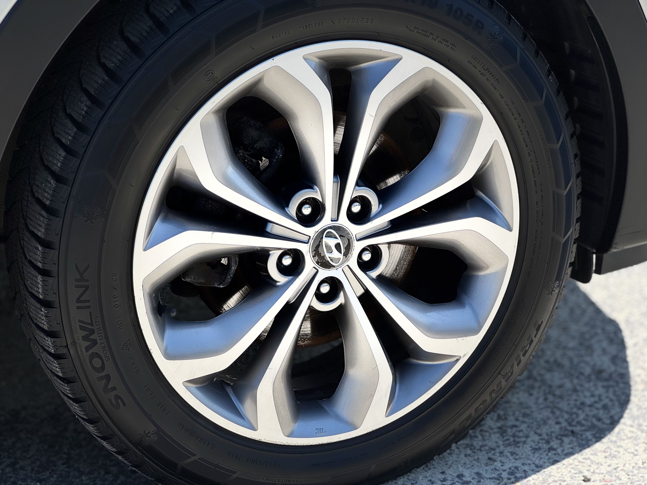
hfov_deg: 25.3
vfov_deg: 19.1
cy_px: 242
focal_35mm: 77
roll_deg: +0.4
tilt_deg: -17.9
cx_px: 324
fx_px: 1439
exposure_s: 1/763
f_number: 2.8
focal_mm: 9
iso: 25
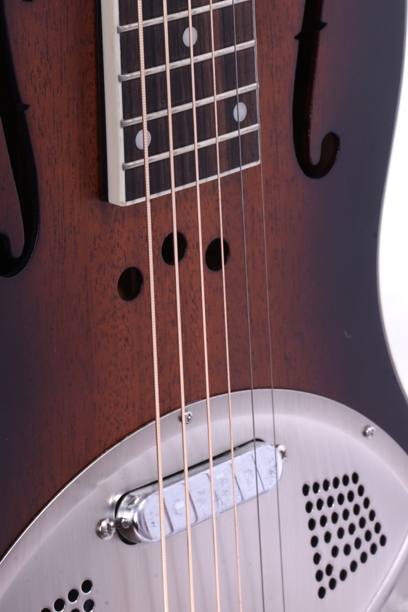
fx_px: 2346
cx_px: 65
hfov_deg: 9.9
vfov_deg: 14.7
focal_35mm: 138
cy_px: 79
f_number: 22
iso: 100
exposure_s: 1/50
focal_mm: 75
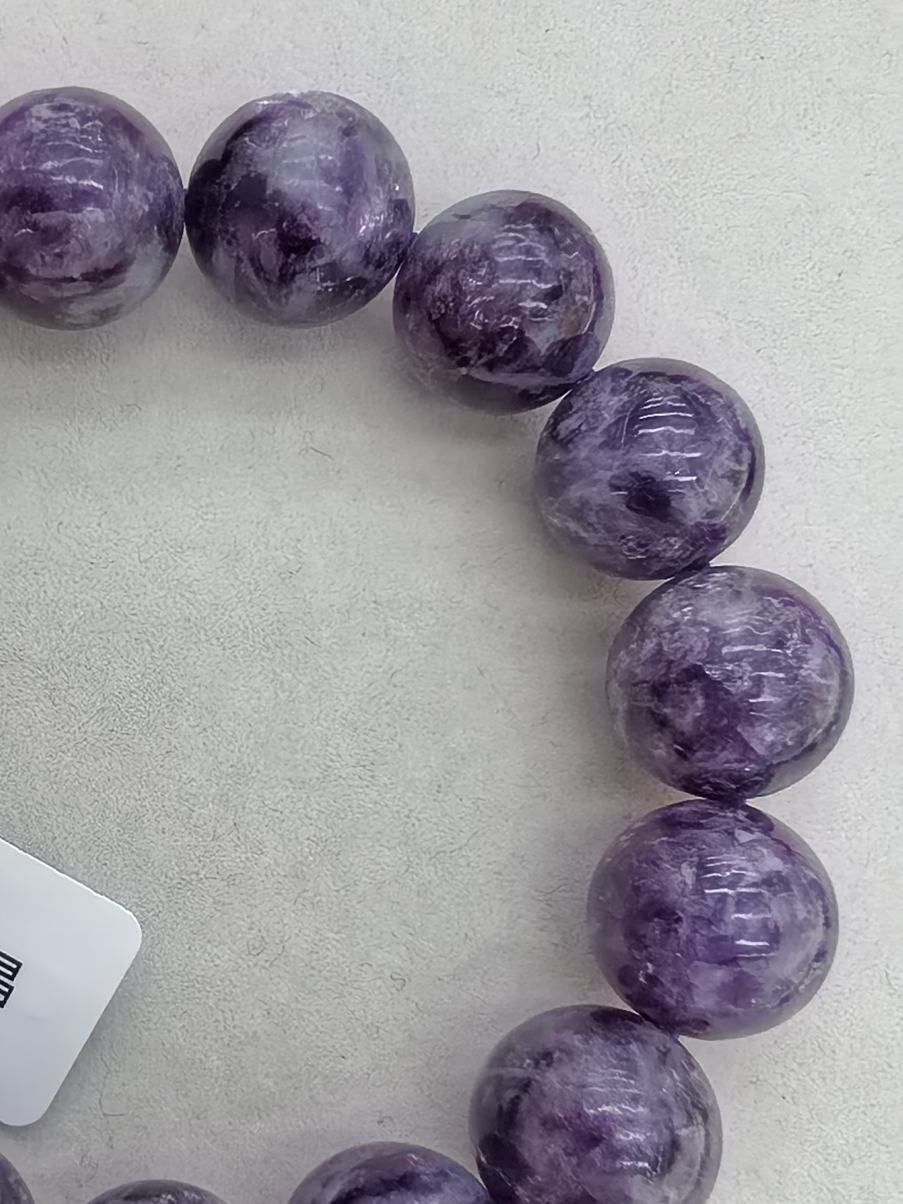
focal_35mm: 45
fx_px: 1565
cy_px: 691
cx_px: 151
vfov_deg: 42.0
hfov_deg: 31.2
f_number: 2.2
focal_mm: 1.68
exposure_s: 1/100
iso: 80
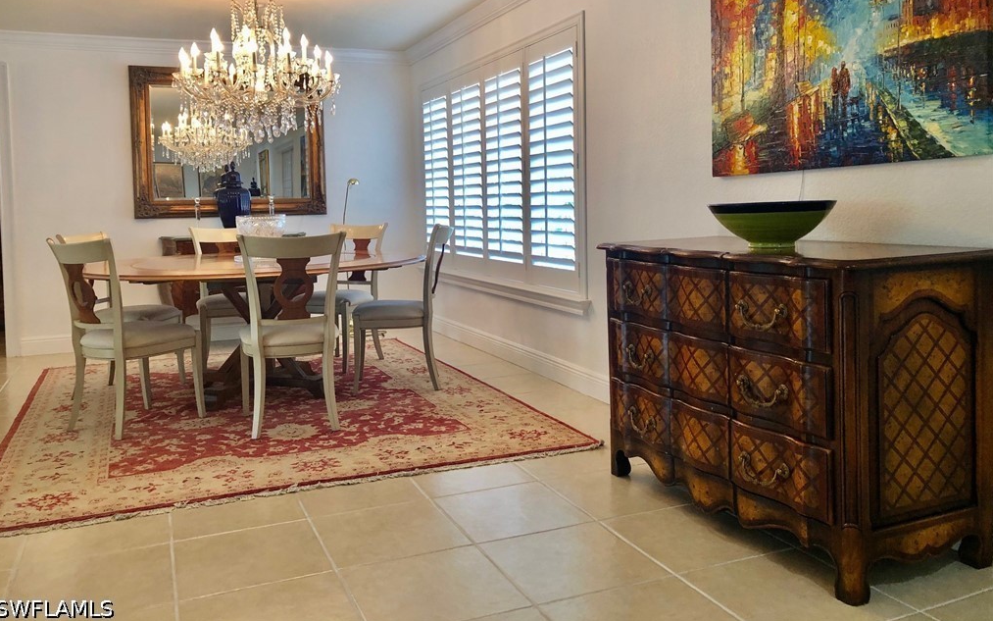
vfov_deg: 41.6
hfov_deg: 62.9
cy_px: 248
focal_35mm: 30
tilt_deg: -4.0
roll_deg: +1.1
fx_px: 812
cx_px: 492
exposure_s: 1/40
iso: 25
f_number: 1.8
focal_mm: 3.99
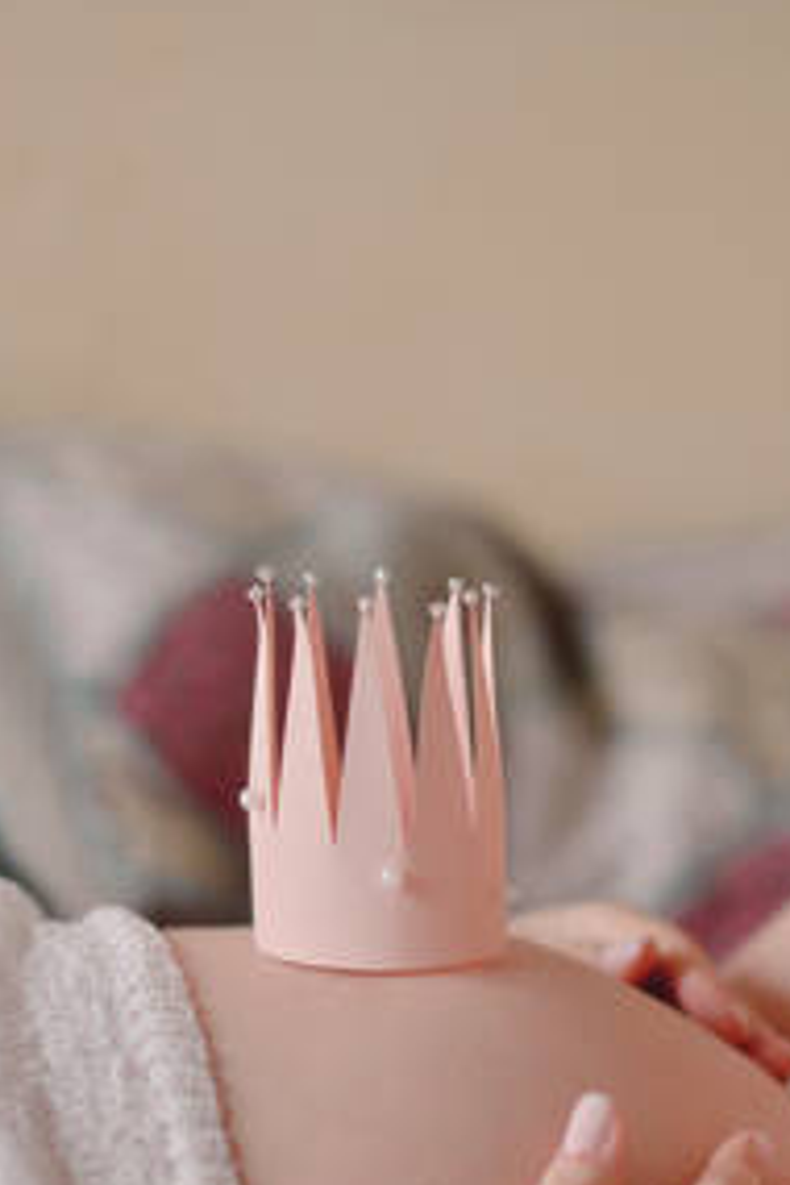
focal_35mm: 134
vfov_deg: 15.2
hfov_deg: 10.2
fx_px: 4410
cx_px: 407
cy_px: 915
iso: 400
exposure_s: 1/250
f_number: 1.8
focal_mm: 85
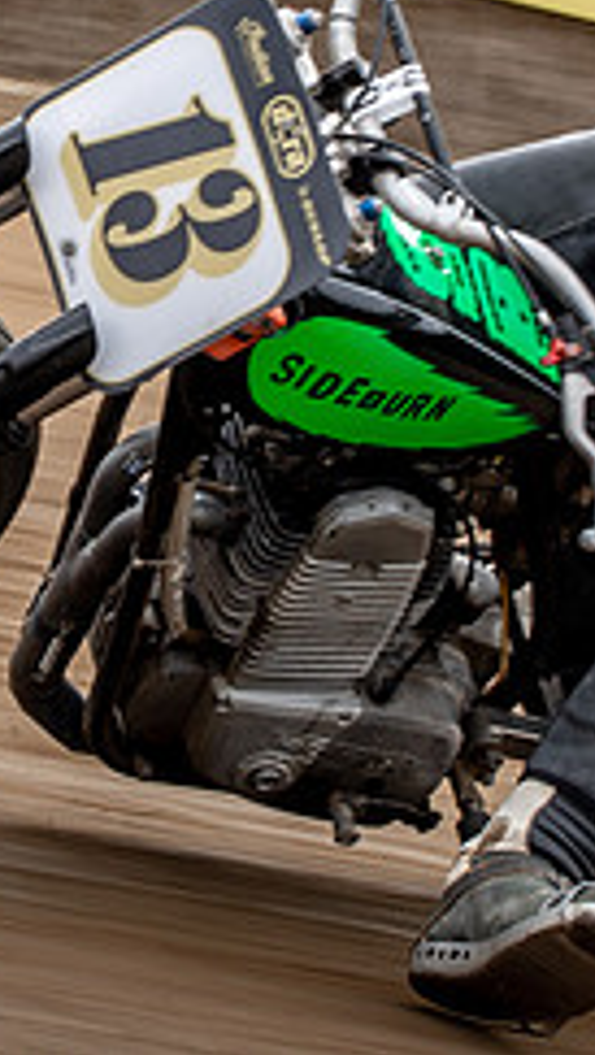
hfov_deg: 3.0
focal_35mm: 402
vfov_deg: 5.4
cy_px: -71
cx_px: 93
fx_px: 11256
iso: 200
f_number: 10
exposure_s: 1/160
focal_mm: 66
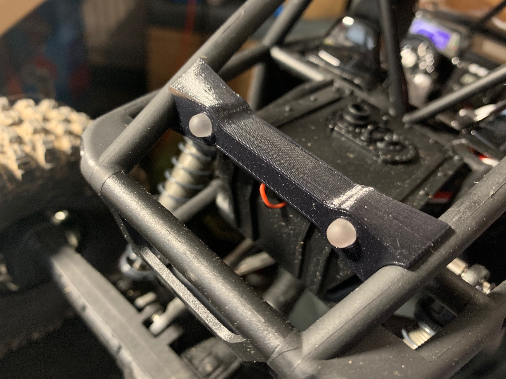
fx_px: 380
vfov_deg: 53.1
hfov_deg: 67.3
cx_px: 253
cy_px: 190
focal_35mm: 26
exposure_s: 1/25
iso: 500
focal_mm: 4.25
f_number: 1.8
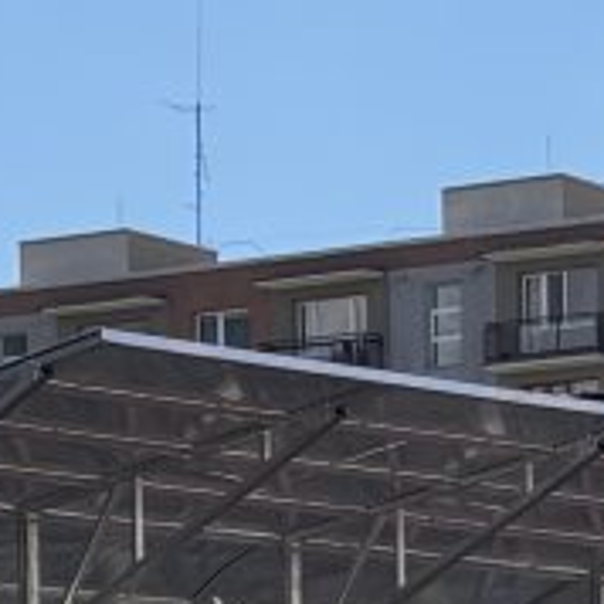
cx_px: 994
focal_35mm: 239
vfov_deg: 7.1
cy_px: 1084
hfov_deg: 7.2
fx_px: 4718
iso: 64
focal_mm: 6.76
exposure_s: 1/2717
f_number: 1.78
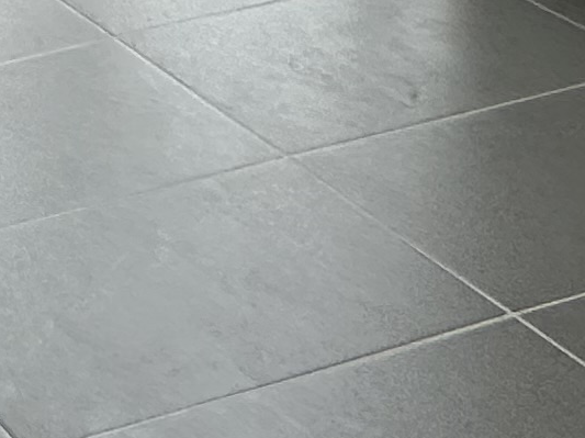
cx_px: -626
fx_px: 1790
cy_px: -538
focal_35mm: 106
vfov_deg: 11.9
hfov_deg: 14.8
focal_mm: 2.22
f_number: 2.2
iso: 40
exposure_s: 1/404
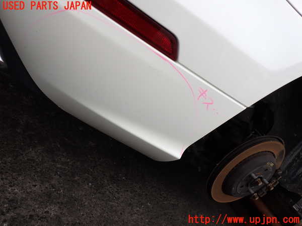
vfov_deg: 46.8
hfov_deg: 60.0
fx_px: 262
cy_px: 113
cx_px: 151
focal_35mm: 30
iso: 100
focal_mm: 5.4
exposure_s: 1/640
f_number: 3.2
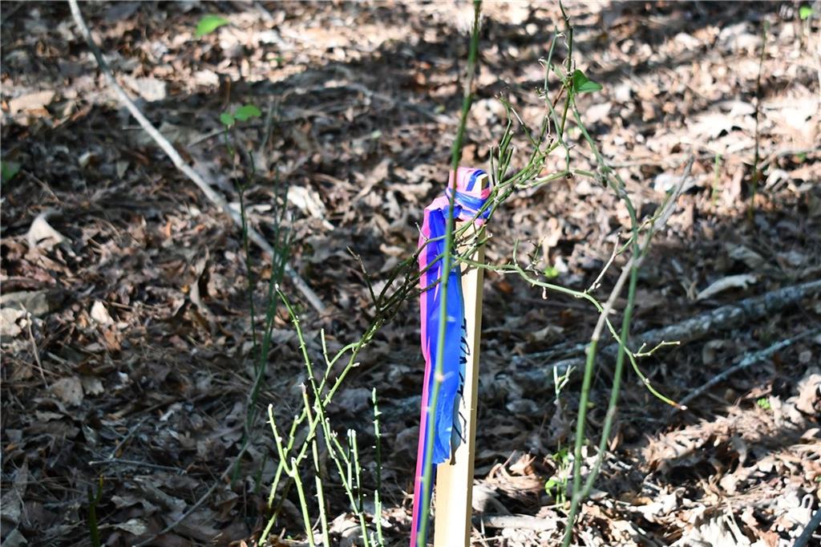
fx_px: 1824
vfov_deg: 17.1
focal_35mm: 80
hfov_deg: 25.4
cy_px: 274
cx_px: 410
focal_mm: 40
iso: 800
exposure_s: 1/250
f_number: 5
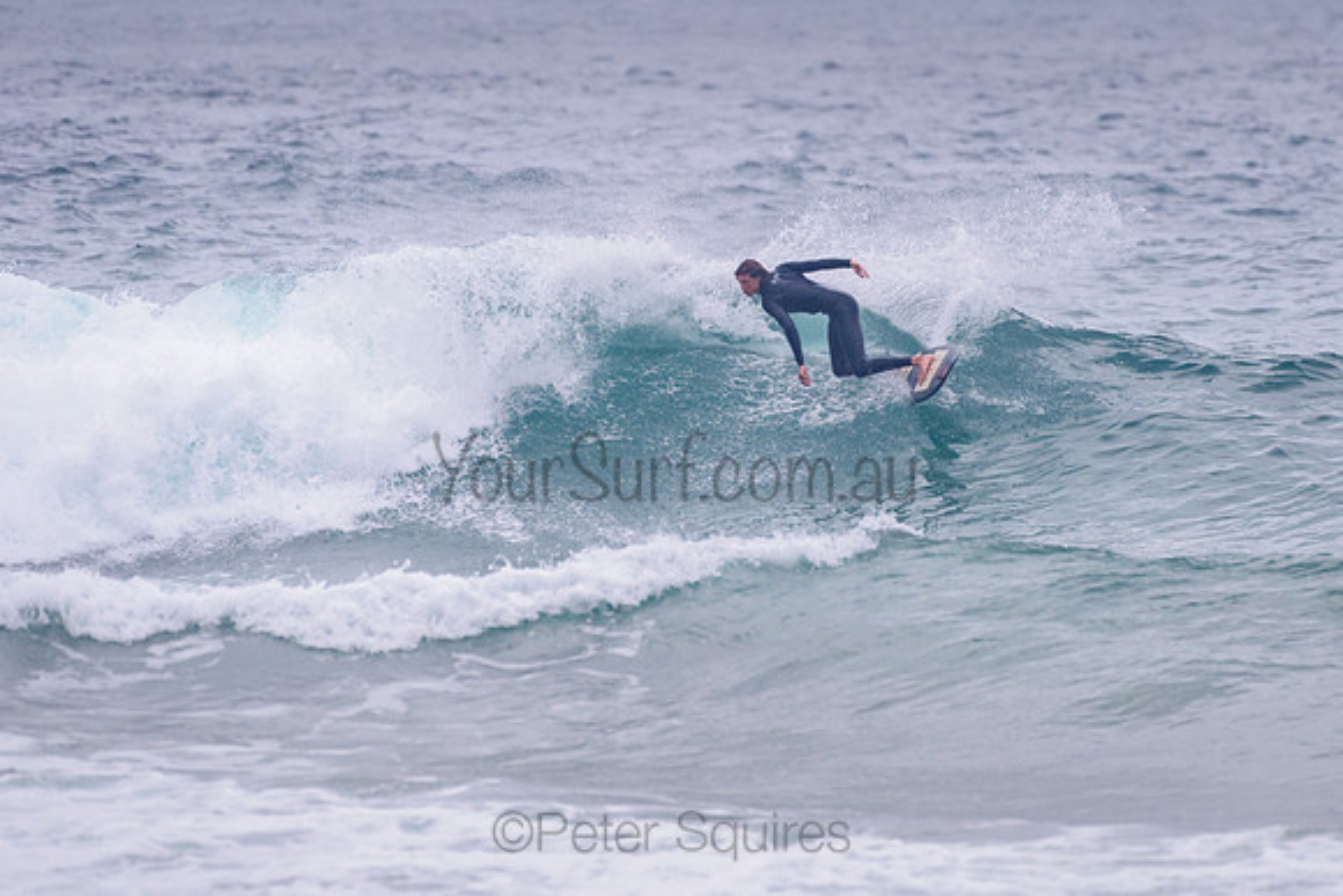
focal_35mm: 613
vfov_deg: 2.2
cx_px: 793
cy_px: 350
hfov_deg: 3.4
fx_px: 22870
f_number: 5.6
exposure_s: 1/2000
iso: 800
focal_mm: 500
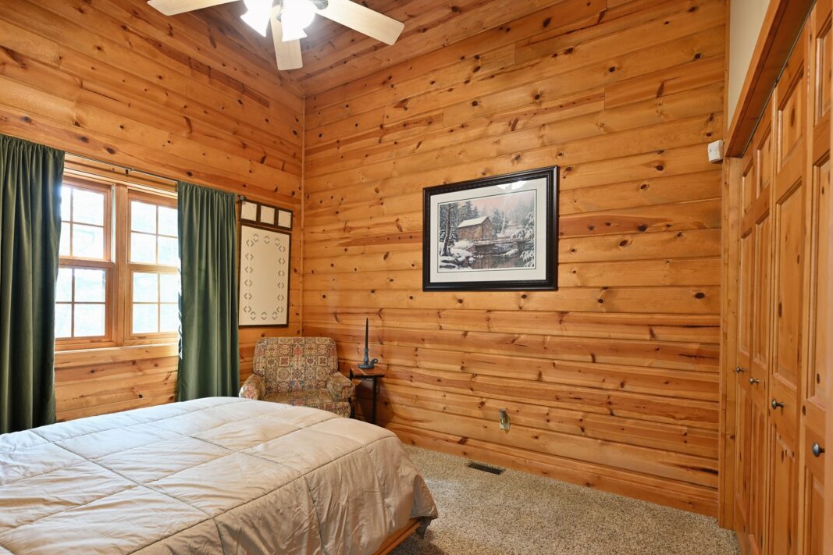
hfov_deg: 90.0
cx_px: 405
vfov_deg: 67.2
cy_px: 302
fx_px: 416
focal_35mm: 18
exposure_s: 1/8
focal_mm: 16
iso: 400
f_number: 5.6
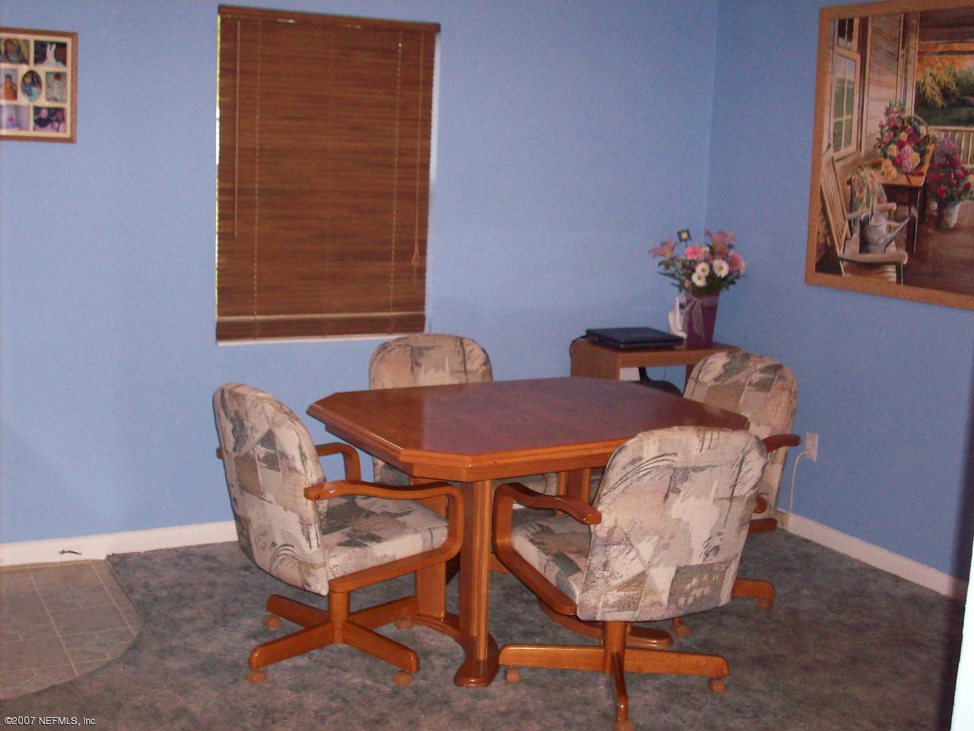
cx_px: 487
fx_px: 1294
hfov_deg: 41.2
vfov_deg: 31.5
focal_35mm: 46
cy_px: 366
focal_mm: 7.6
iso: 200
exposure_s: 1/71.9
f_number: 3.1
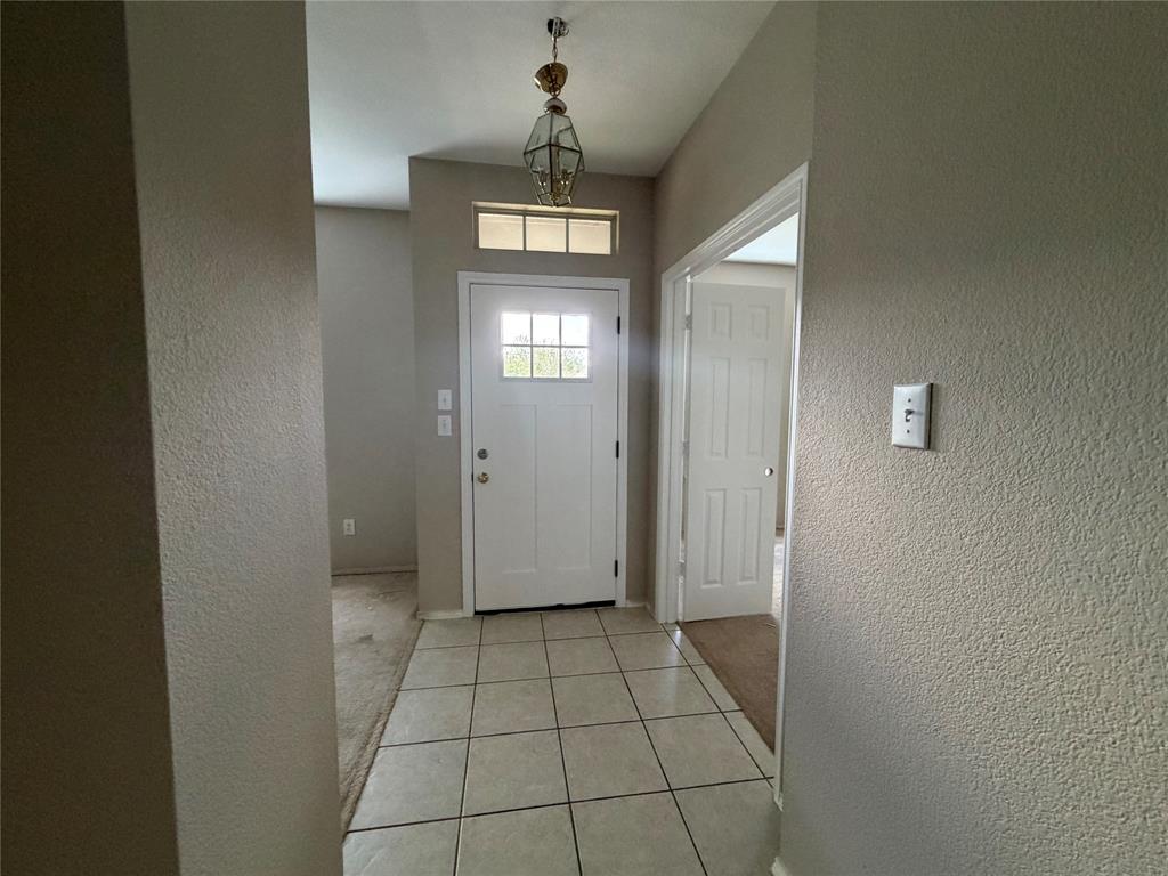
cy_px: 438
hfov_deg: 102.1
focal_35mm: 14
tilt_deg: -5.0
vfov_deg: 85.7
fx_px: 472
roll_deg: +0.0
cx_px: 584
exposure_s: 1/60
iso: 400
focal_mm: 2.22
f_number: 2.2
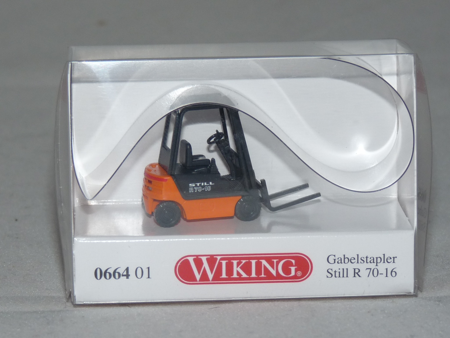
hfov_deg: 11.4
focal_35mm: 173
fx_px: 2249
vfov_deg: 8.6
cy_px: 169
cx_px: 225
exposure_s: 1/125
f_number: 3.6
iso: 100
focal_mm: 17.4
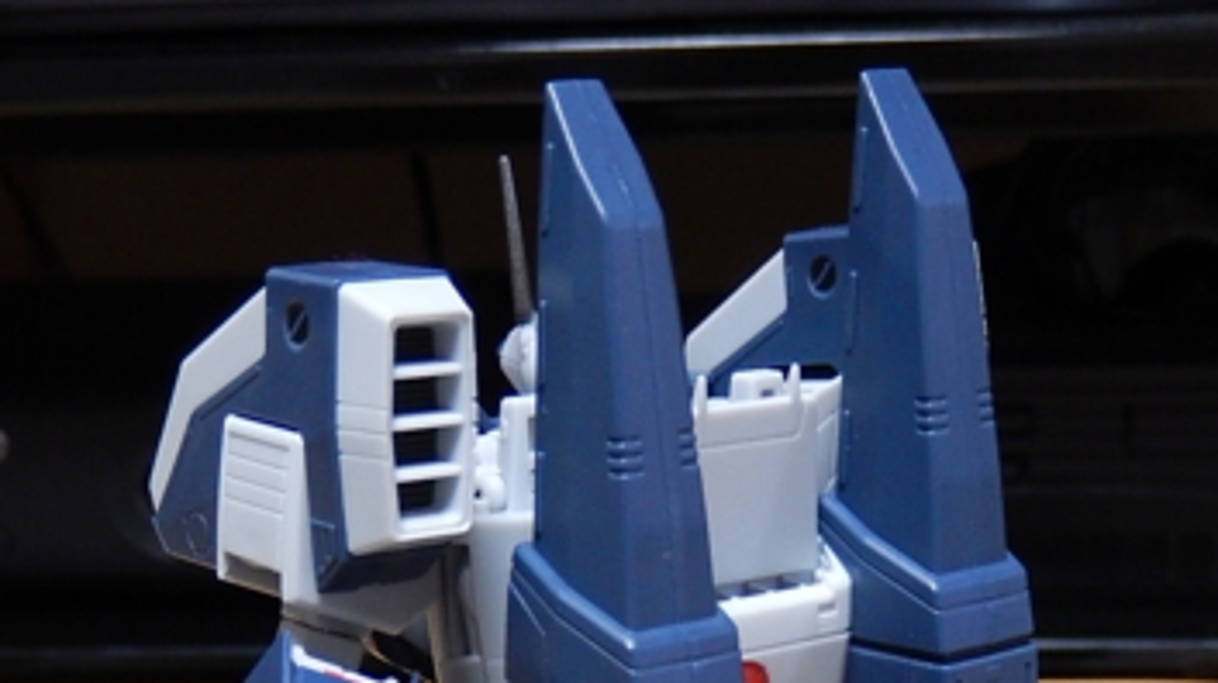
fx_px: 2453
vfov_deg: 15.1
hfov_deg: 27.9
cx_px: 580
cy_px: 897
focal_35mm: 76
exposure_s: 1/8
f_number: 4.2
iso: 500
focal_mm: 7.3
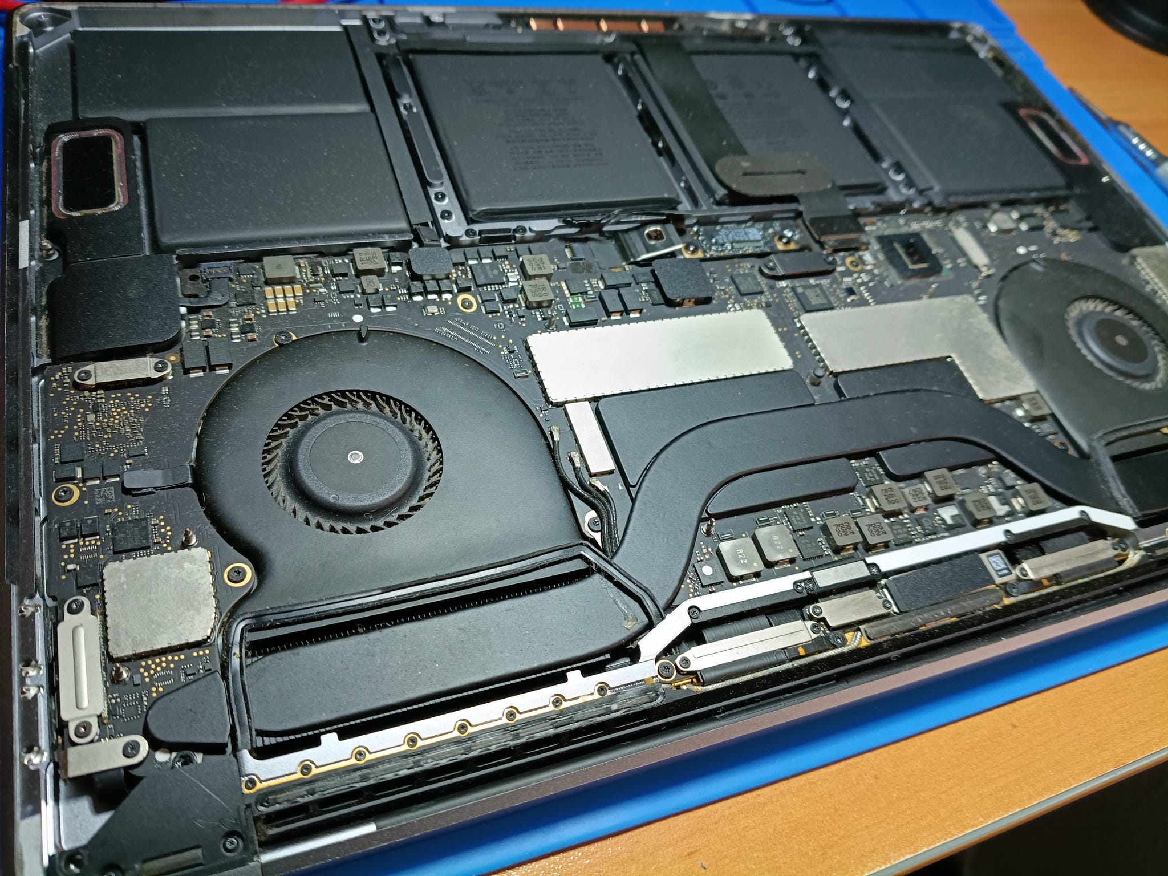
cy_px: 438
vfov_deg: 53.1
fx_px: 877
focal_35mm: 26
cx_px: 584
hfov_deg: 67.3
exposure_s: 1/50
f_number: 1.8
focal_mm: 4.81
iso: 775
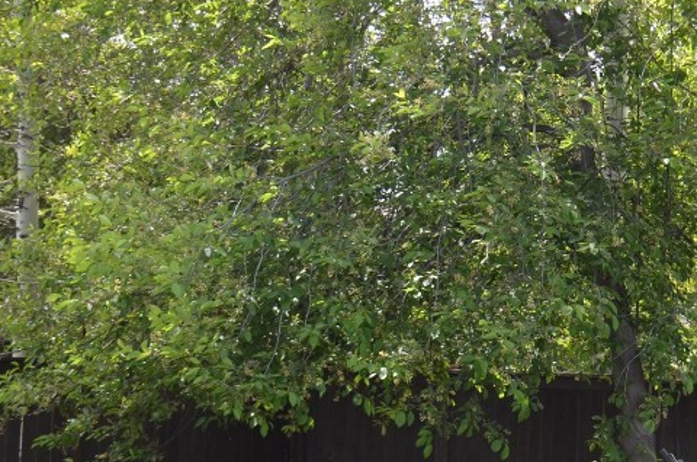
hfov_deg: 23.0
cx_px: 579
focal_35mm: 87
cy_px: 324
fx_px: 1681
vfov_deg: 15.6
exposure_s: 1/200
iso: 110
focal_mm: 24
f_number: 4
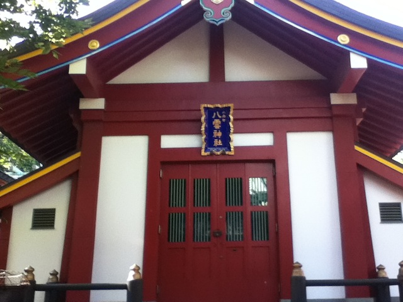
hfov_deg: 56.8
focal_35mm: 32
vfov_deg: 44.2
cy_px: 151
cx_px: 202
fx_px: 373
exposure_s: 1/100
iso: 125
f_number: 2.4
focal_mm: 3.85
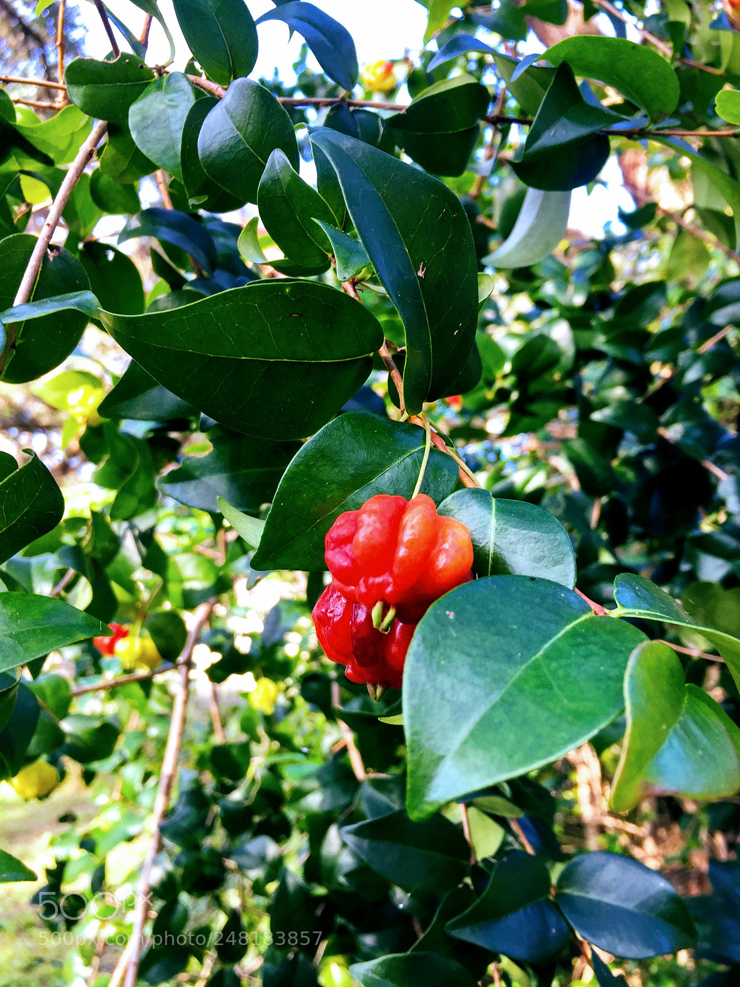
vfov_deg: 61.7
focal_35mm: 29
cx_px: 370
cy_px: 494
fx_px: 827
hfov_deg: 48.2
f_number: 2.2
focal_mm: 4.15
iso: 32
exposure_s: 1/60
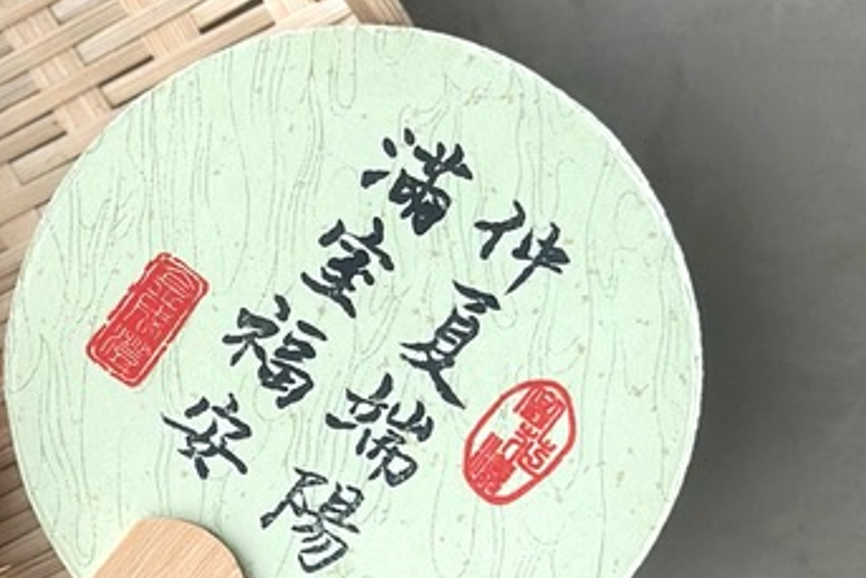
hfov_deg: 13.5
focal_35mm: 149
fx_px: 3586
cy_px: 601
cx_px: -58
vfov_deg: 9.2
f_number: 1.78
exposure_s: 1/60
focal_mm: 6.86
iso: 200
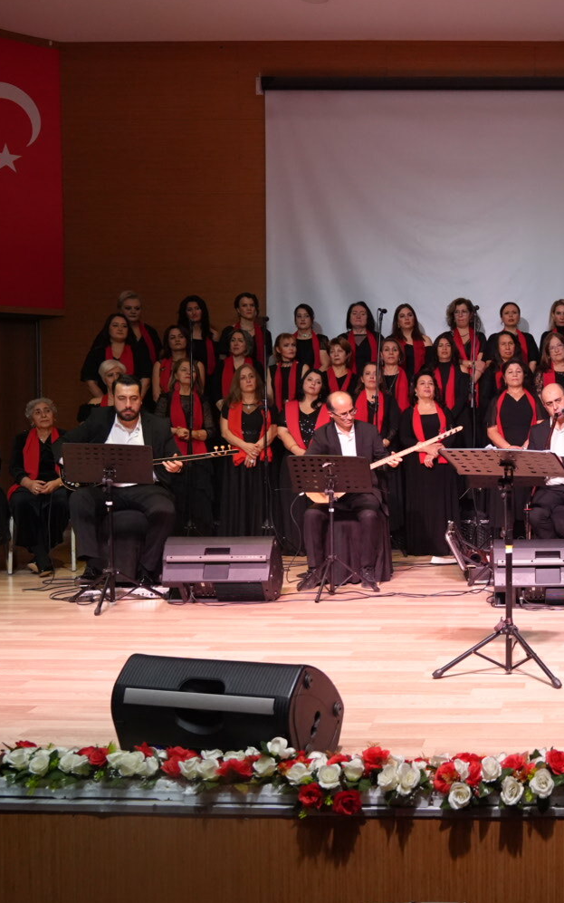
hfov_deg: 27.8
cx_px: 588
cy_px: 462
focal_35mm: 43
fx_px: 1058
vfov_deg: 46.2
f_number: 4
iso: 5000
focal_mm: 26
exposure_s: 1/160
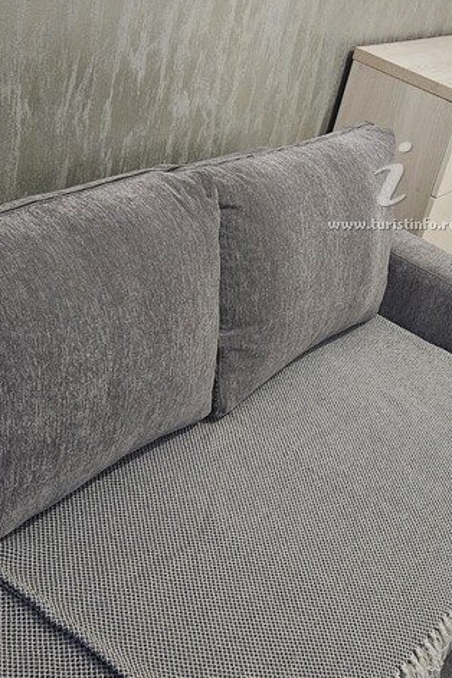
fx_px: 979
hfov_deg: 25.4
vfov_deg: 37.2
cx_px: 376
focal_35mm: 52
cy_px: 167
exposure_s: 1/100
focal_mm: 5.4
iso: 1000
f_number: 1.8
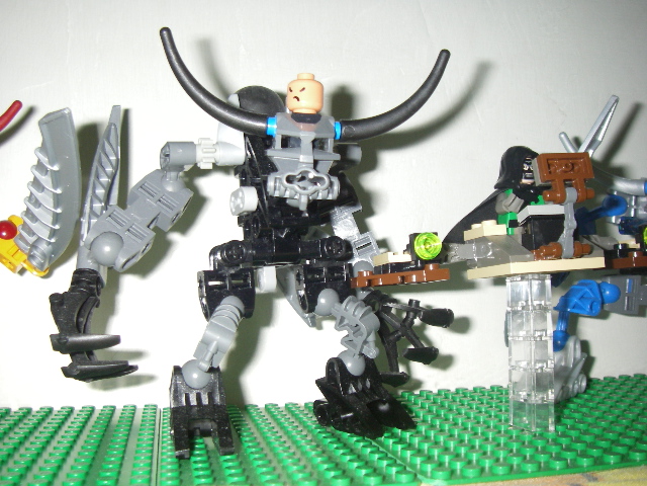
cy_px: 243
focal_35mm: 38
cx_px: 324
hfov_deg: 49.0
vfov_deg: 37.7
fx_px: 710
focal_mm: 6.3
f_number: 3.3
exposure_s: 1/40
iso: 160
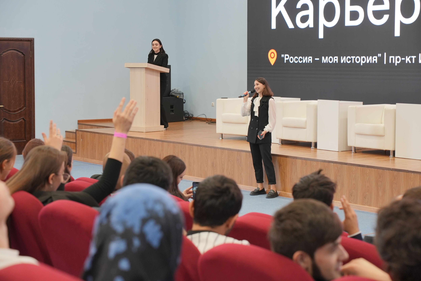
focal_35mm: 75
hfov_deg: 27.0
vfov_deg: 18.2
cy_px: 140
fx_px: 878
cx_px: 210
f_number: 5.6
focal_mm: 75
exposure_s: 1/40
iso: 2000
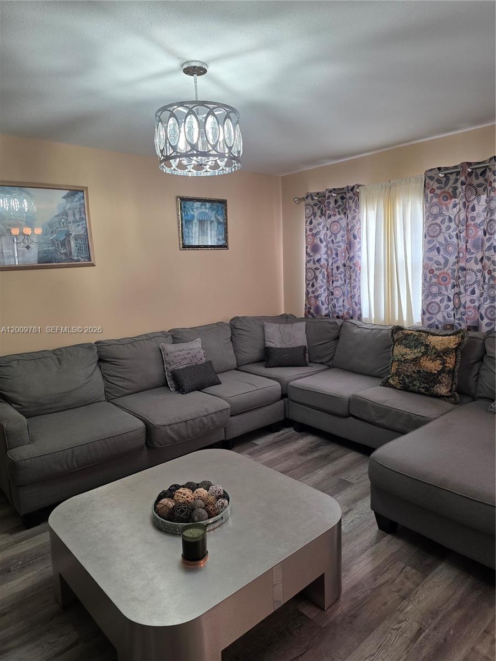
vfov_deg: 73.9
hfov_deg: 58.9
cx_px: 248
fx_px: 439
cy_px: 330
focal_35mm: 23
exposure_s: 1/120
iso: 160
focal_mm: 6.3
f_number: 1.7
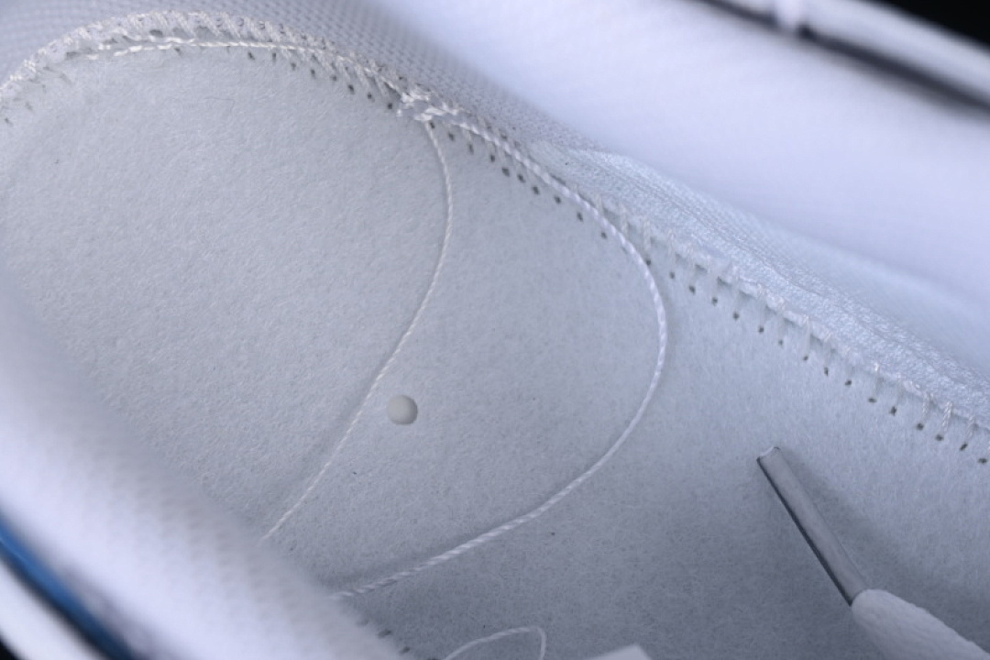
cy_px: 330
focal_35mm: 75
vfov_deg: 18.2
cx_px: 495
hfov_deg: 27.0
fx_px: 2062
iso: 160
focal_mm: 50
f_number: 7.1
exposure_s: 1/80
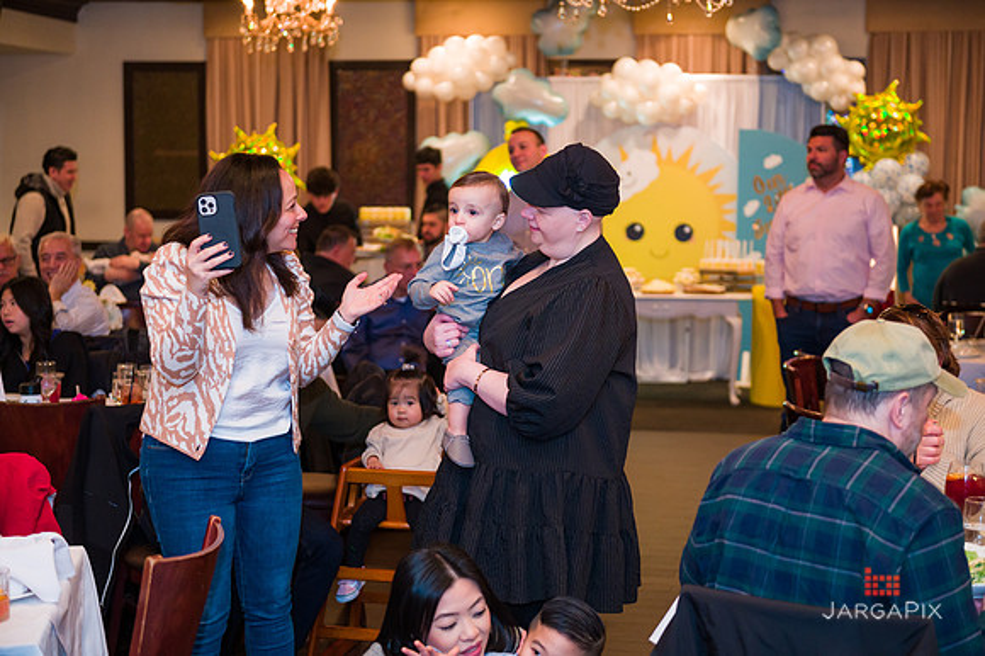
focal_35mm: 60
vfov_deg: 22.6
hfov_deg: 33.4
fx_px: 1641
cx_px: 492
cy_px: 328
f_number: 3.2
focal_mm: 60
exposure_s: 1/125
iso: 1600
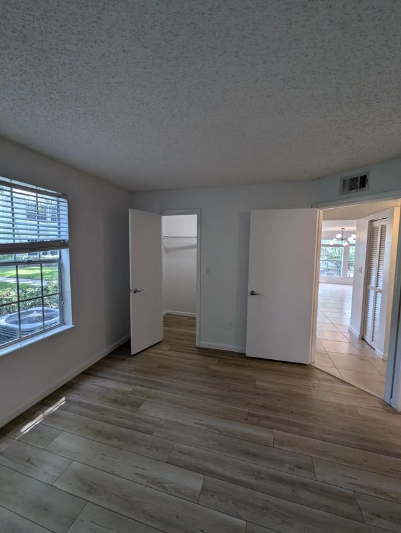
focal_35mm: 13
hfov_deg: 90.1
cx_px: 200
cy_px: 266
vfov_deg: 106.1
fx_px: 200
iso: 58
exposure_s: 1/60
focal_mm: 1.95
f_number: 2.2
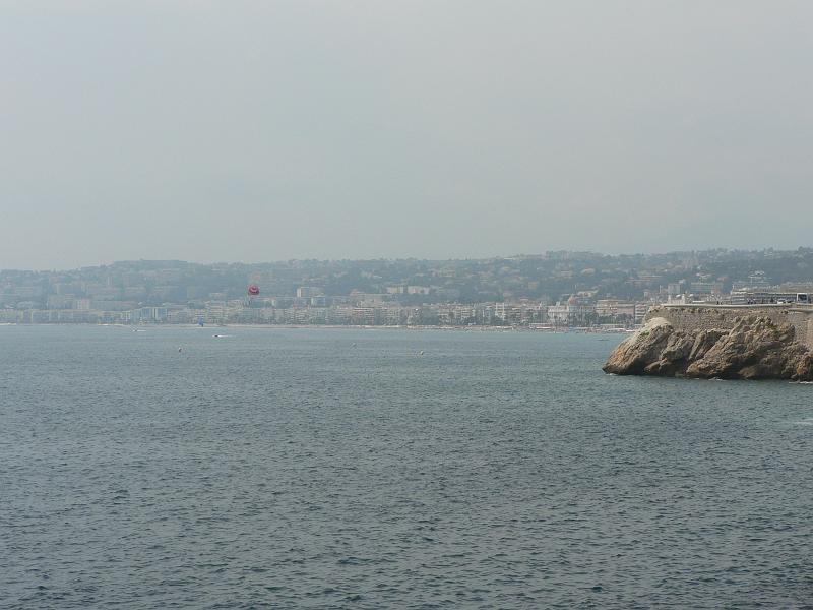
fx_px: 1973
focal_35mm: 84
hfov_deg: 23.3
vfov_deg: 17.6
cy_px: 305
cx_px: 406
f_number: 6.3
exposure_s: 1/800
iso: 80
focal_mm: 14
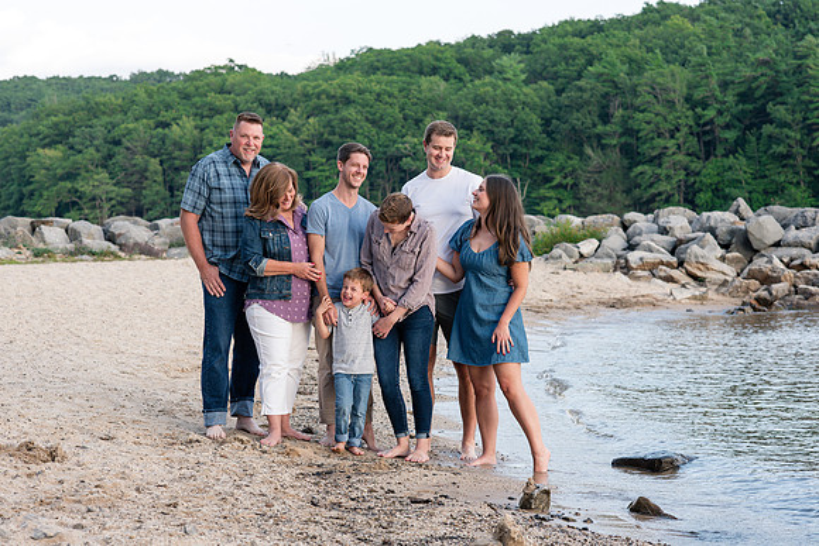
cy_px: 273
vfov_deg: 15.7
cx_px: 410
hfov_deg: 23.3
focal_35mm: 87
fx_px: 1986
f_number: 5.6
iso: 500
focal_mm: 85
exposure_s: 1/320
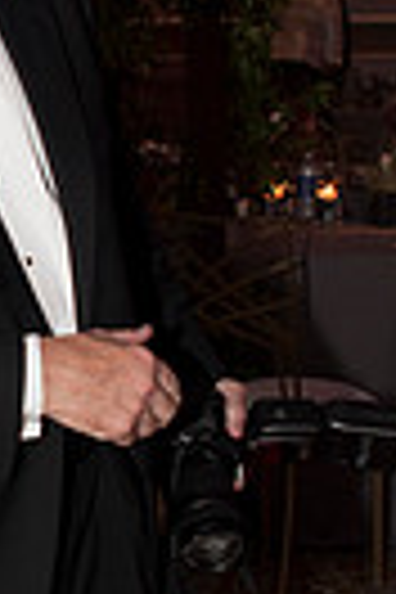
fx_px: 2029
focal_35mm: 123
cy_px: 360
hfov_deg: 11.0
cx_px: -65
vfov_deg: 16.6
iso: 400
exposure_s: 1/60
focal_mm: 24
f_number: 5
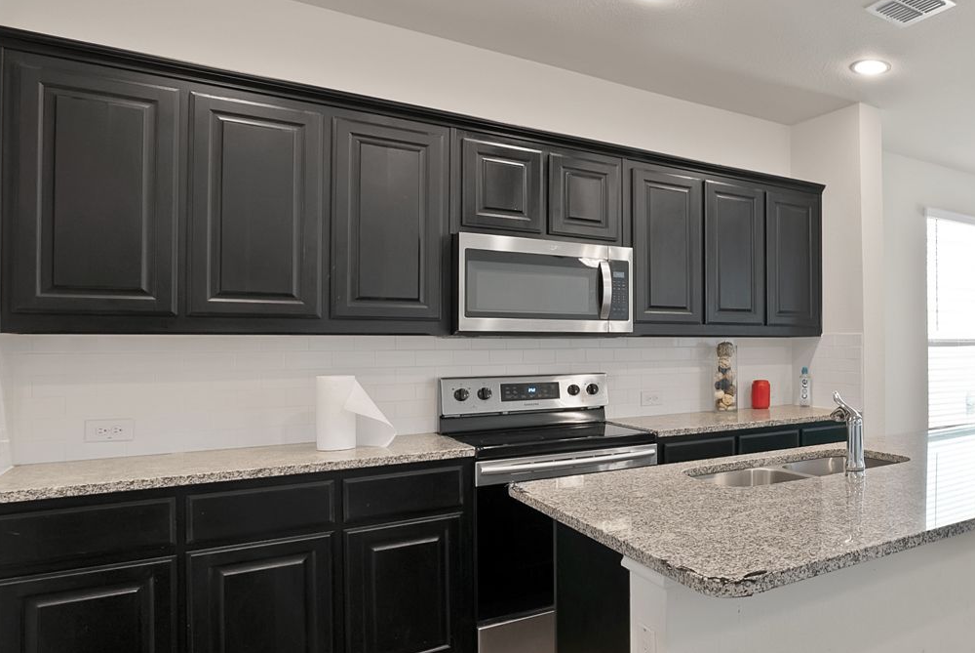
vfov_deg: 53.2
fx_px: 651
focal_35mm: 24
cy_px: 332
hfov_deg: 62.4
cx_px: 870
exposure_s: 1/5
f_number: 9
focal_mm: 12
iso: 640
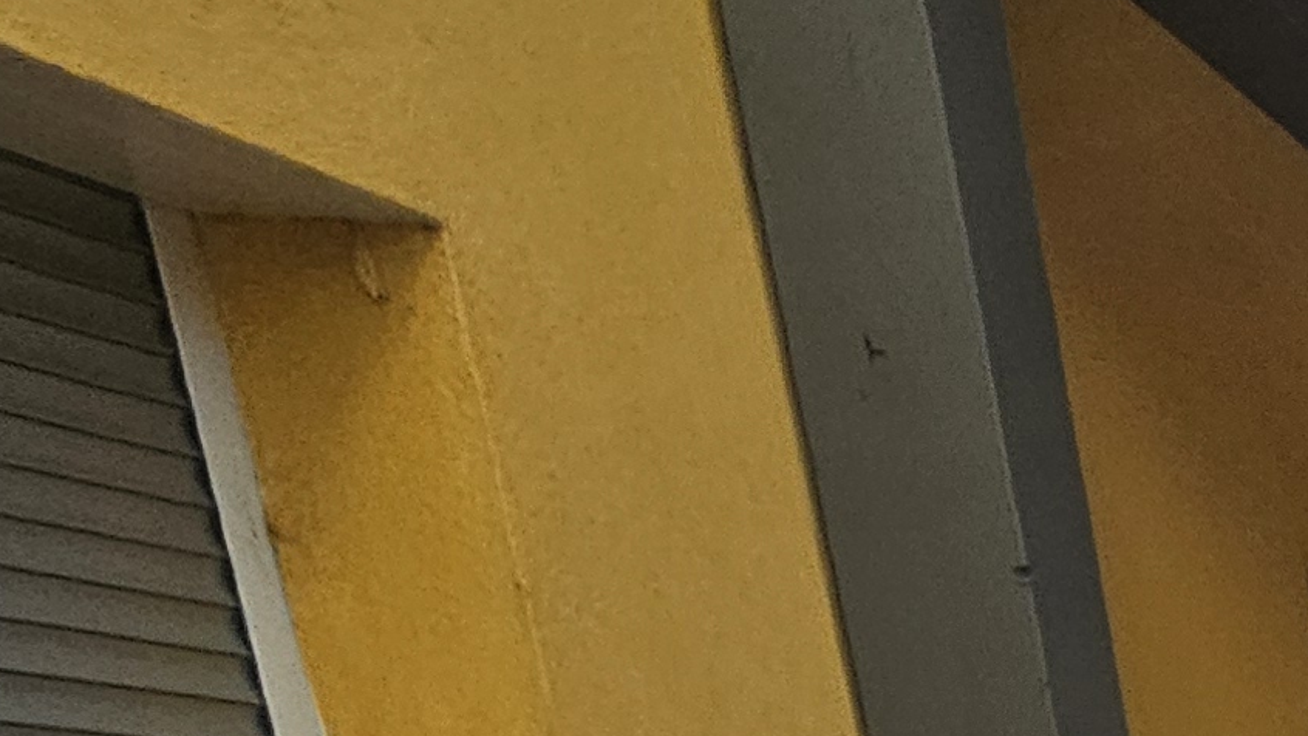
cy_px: 1715
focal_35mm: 67
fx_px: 2324
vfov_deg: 13.6
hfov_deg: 17.6
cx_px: 2800
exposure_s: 1/1737
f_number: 2.2
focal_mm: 2.2
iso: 50
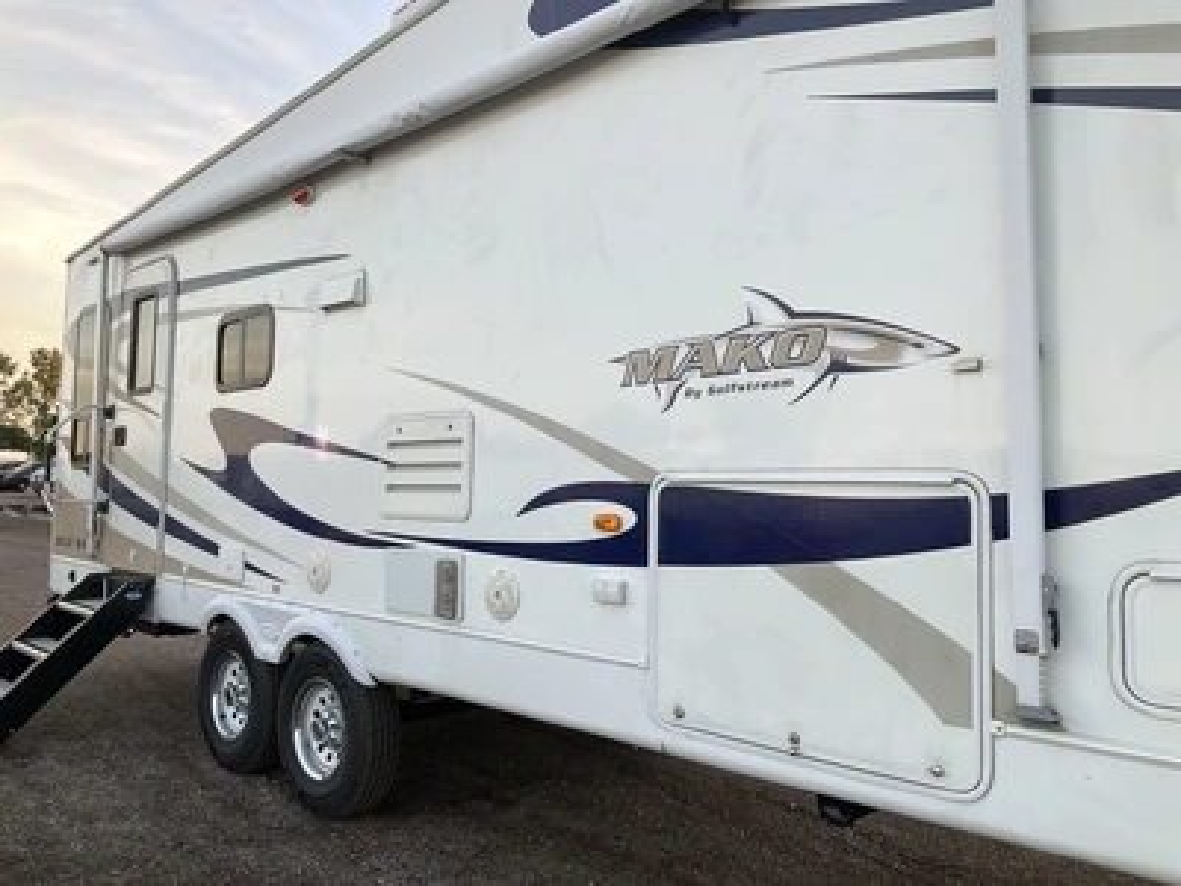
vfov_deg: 48.2
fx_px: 989
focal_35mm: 29
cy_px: 443
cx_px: 590
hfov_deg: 61.7
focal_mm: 3
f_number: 1.8
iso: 16
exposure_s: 1/122
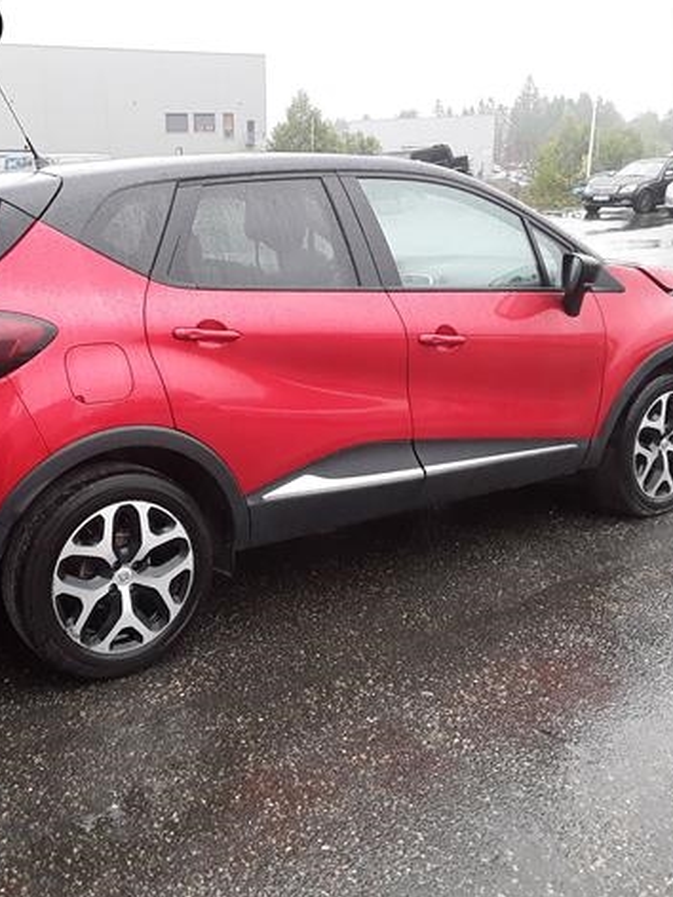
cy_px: 448
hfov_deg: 37.5
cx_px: 245
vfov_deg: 49.0
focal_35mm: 38
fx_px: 985
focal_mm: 2.91
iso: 64
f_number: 1.9
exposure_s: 1/50
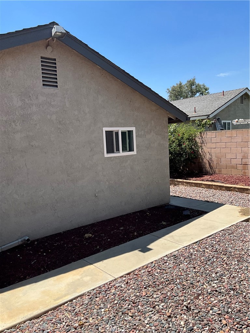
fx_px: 279
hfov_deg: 48.2
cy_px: 166
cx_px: 125
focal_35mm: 29
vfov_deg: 61.7
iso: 25
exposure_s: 1/1098
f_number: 1.8
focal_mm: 3
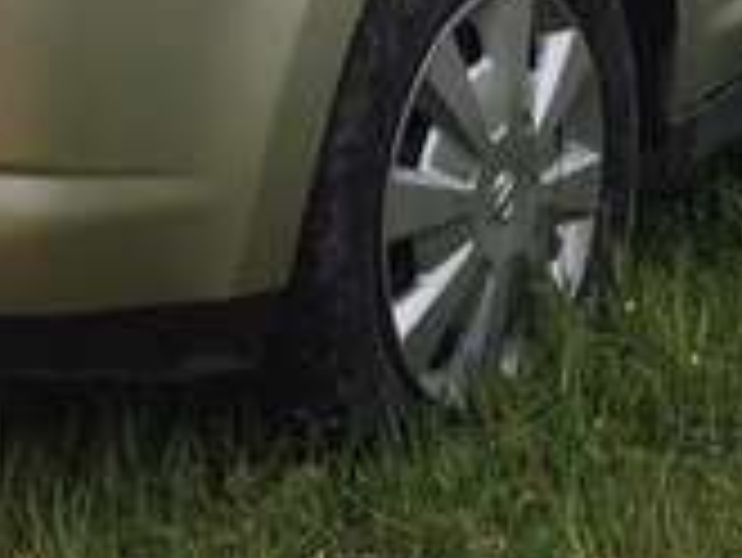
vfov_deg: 12.4
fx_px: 2488
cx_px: 238
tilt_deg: -11.6
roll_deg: -0.6
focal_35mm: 116
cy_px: -137
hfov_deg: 16.9
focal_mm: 4.15
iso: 32
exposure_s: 1/879
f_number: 2.2
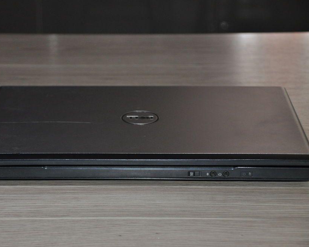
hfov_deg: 19.4
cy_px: 123
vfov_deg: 15.5
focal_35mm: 99
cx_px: 134
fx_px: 905
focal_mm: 58
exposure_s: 1/60
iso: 800
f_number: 5
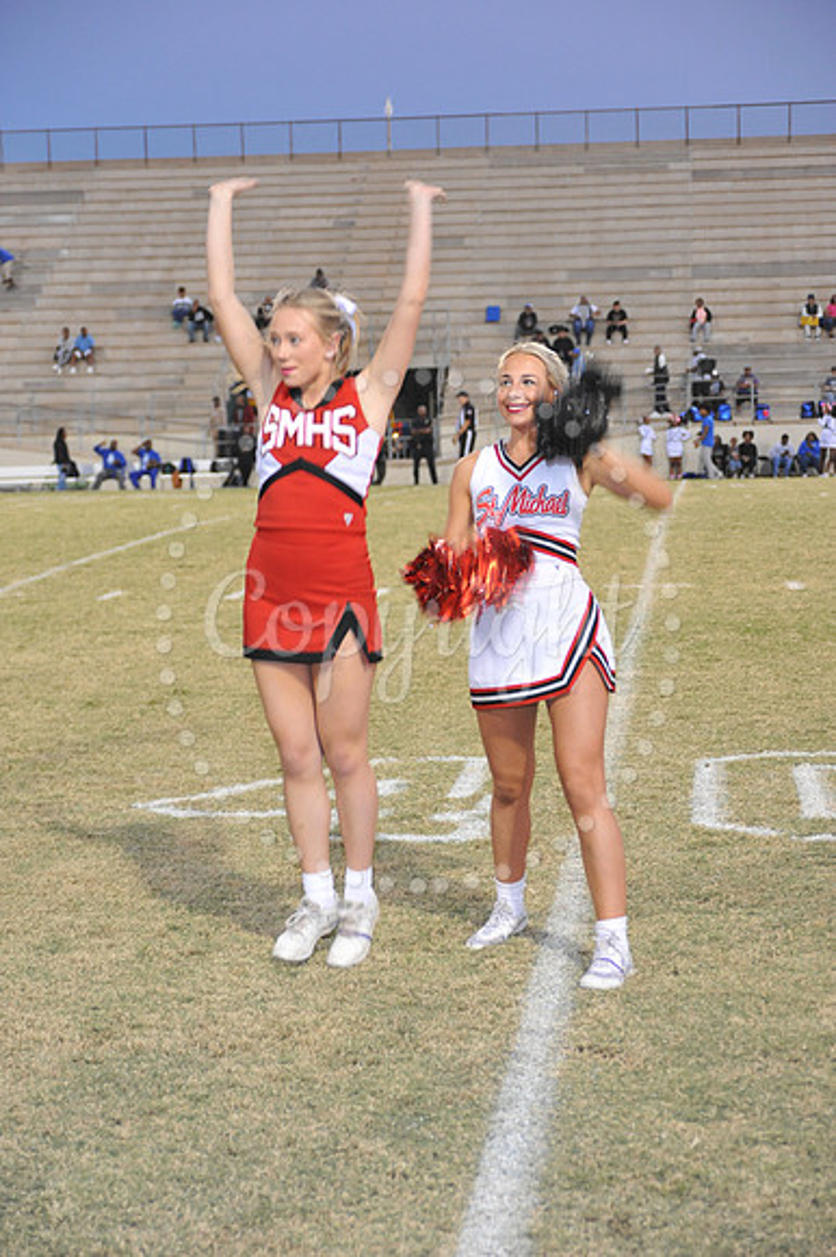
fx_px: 2720
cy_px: 628
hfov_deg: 17.5
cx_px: 418
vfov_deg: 26.0
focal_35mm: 78
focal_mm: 78
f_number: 5.6
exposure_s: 1/60
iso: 2000
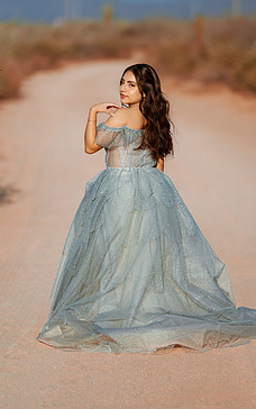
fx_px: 1895
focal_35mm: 170
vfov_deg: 12.3
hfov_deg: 7.7
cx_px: 147
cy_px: 157
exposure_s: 1/8000
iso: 100
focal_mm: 135
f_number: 1.8
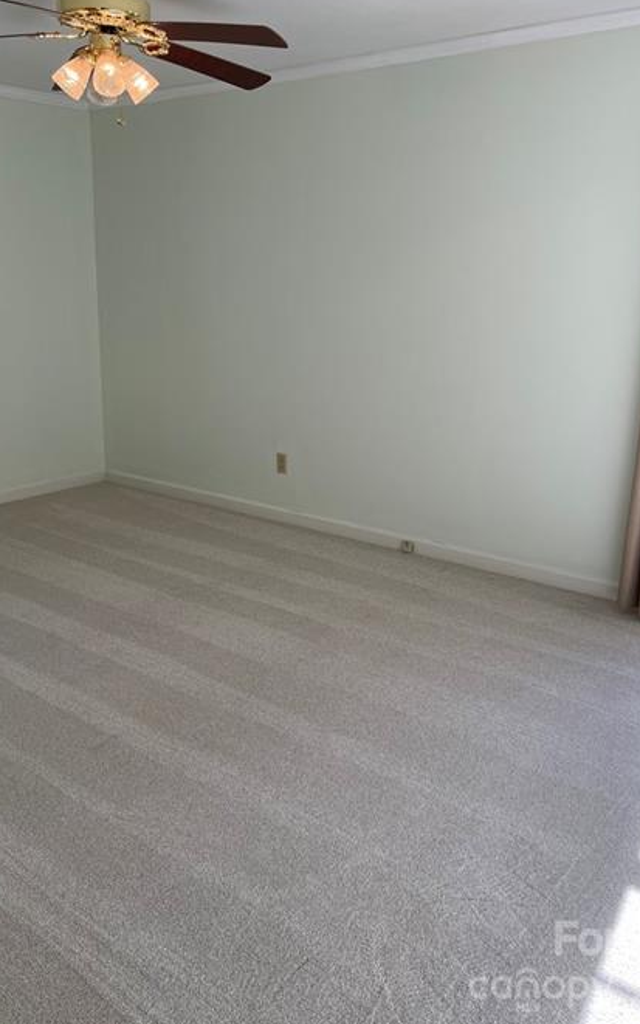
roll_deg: -0.9
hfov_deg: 39.4
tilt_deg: -12.2
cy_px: 452
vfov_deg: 59.5
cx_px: 284
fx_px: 893
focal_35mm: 32
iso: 32
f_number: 1.6
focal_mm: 5.1
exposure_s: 1/218
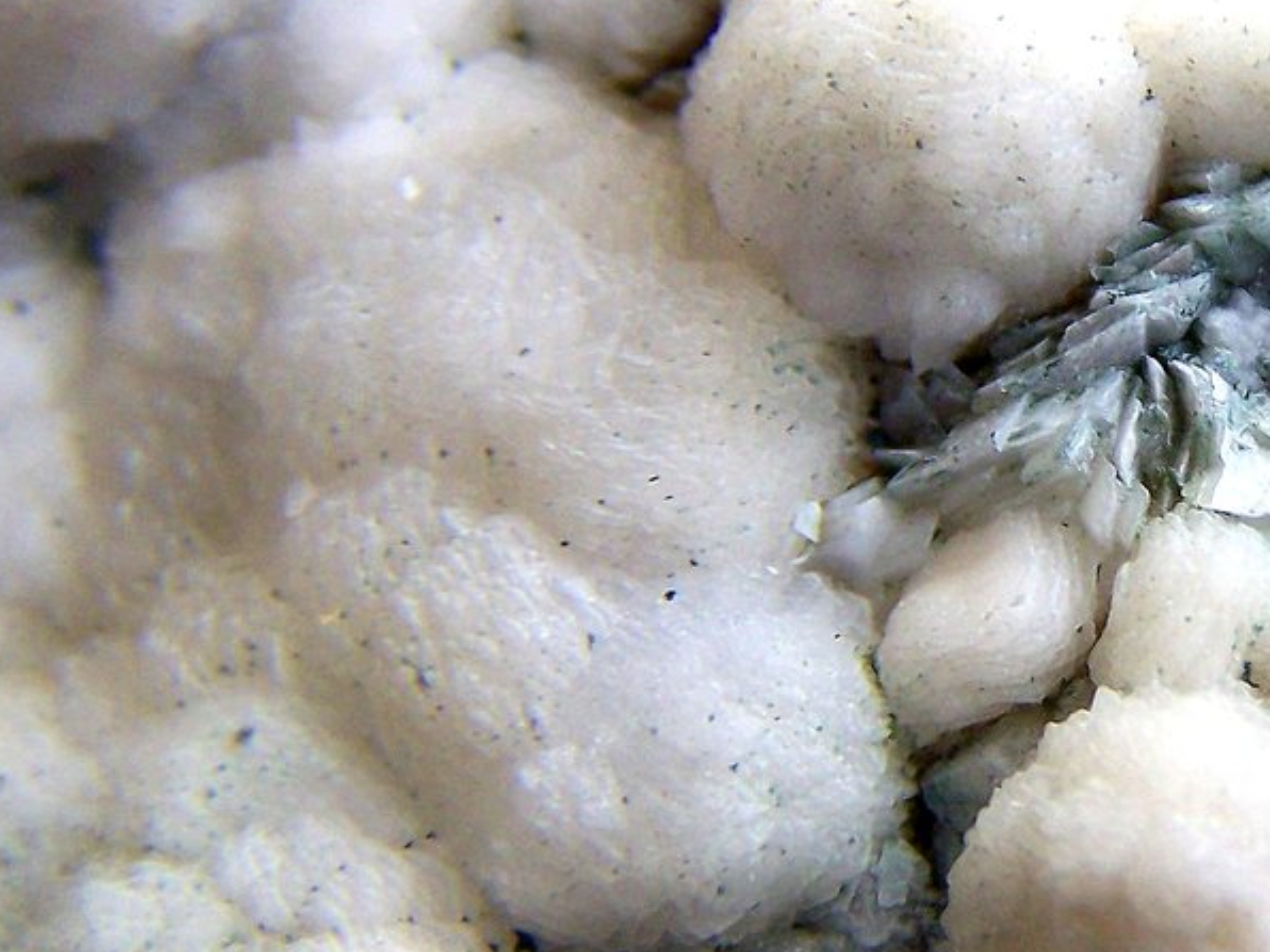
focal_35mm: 102
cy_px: 337
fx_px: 3742
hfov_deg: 18.8
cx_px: 1206
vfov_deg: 14.5
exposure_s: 1/60
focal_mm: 6.3
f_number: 2.8
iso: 64
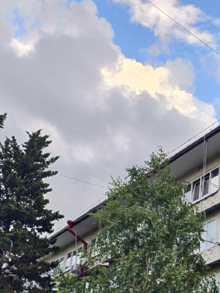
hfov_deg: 21.3
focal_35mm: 62
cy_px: 281
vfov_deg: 29.5
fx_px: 525
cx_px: 292
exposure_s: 1/153
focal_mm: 6.54
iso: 71
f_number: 1.57
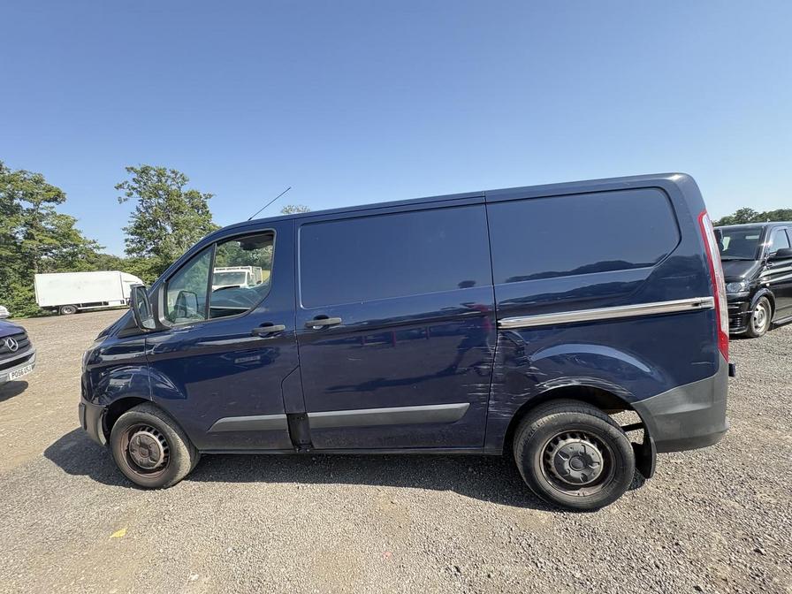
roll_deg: +1.7
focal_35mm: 14
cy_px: 297
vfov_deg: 85.7
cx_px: 396
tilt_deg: +9.5
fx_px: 320
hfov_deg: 102.1
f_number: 2.2
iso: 64
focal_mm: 2.22
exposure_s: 1/401
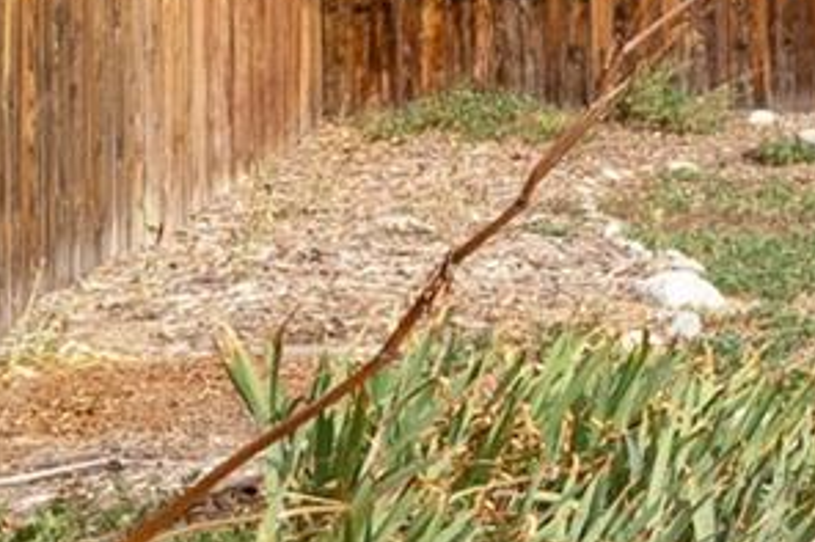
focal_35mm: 92
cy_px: -641
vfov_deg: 12.5
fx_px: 2082
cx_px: 1905
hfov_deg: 14.8
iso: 400
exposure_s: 1/500
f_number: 8
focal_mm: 17
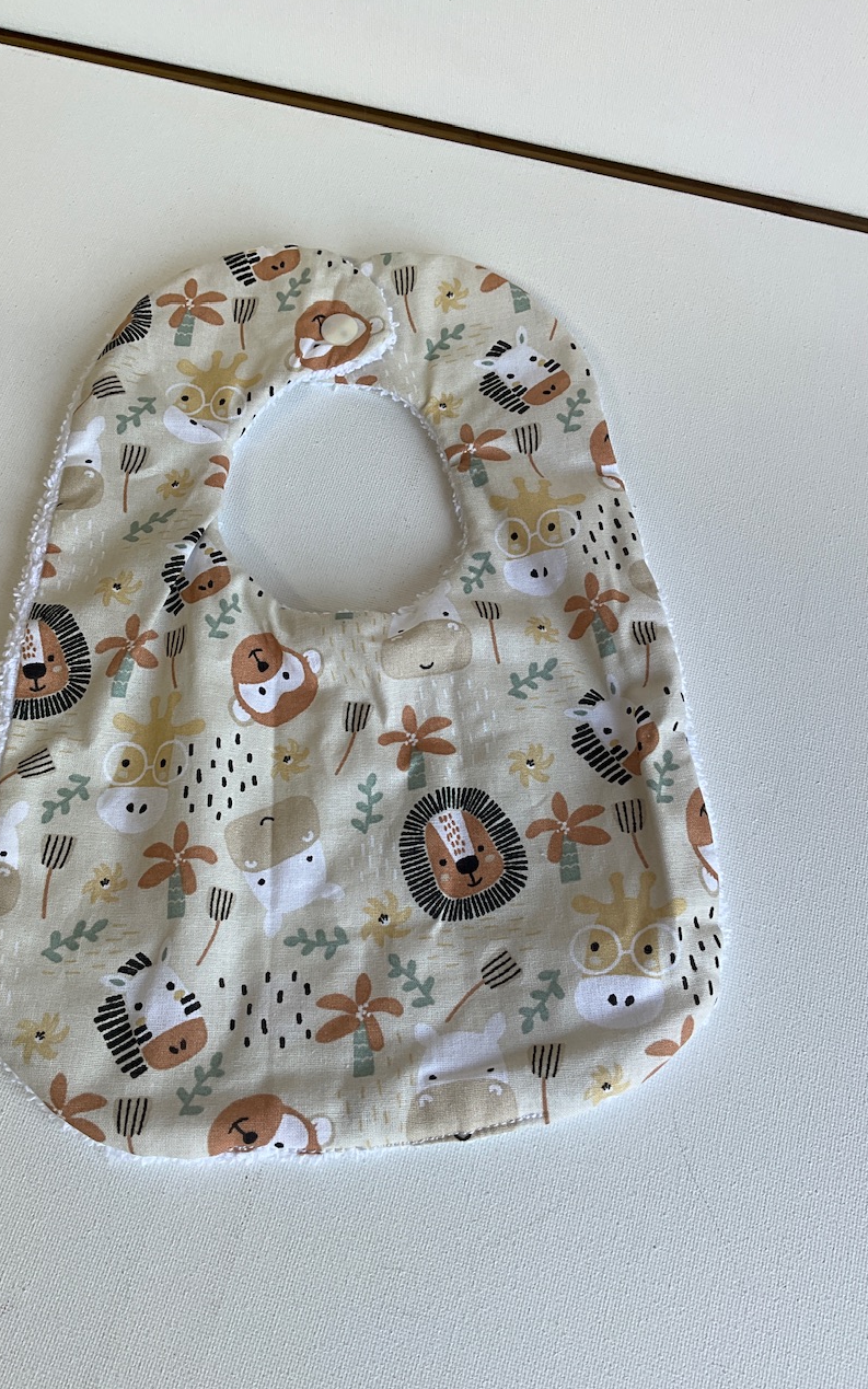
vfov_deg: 61.2
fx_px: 1173
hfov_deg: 40.5
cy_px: 697
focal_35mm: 31
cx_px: 375
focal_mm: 3
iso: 20
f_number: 1.8
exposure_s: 1/100
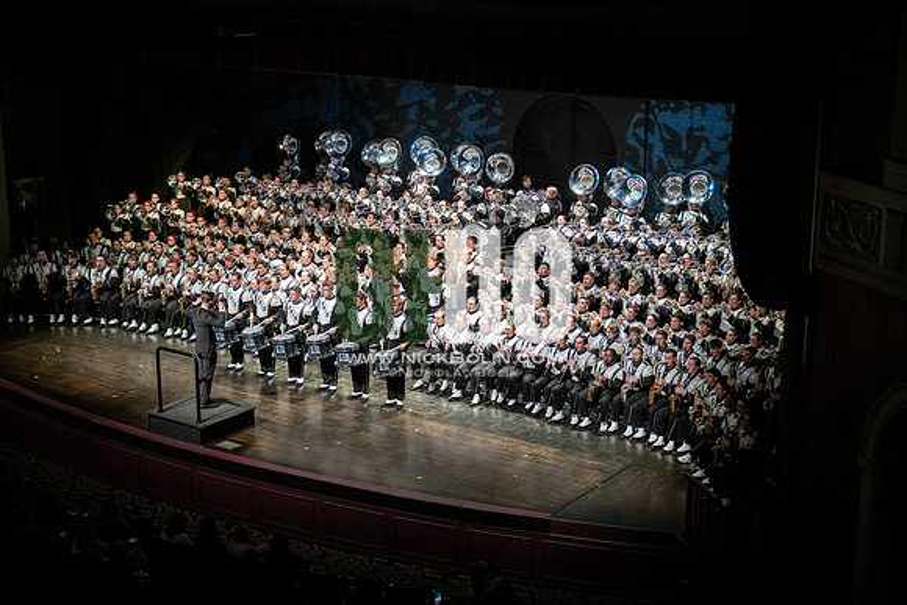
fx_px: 1386
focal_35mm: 55
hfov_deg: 36.2
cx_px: 454
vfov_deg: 24.6
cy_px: 302
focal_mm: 55
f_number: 2.8
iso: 3200
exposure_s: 1/500
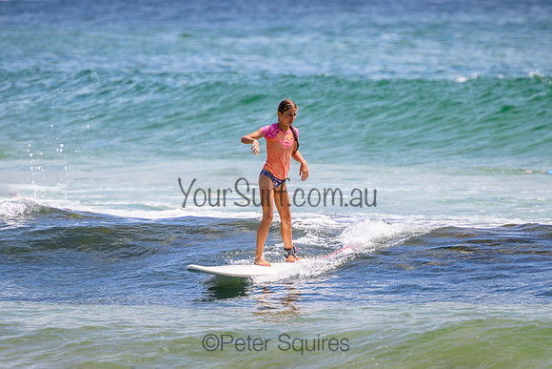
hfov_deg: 3.7
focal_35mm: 550
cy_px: 248
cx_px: 271
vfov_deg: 2.5
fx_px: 8433
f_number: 5.6
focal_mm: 400
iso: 280
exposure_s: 1/2000
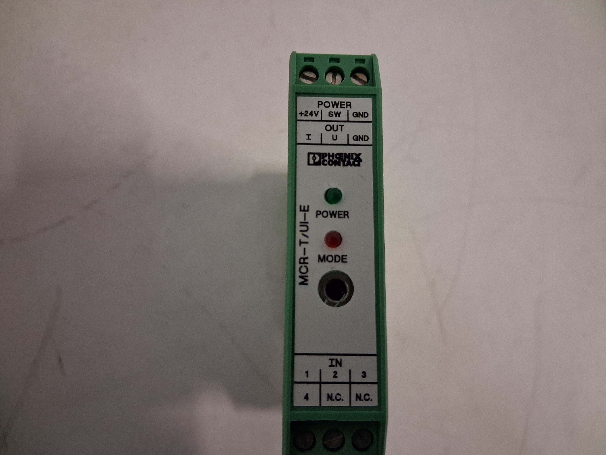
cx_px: 303
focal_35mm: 27
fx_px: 473
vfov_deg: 51.4
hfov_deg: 65.3
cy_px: 228
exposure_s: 1/25
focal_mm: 4
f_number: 1.8
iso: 640
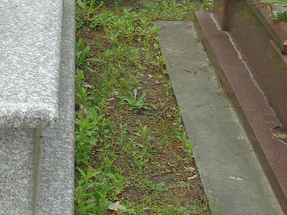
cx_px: -123
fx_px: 838
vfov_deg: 14.3
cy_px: -18
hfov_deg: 17.7
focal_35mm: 101
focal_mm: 6.1
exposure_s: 1/100
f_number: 3.8
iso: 80
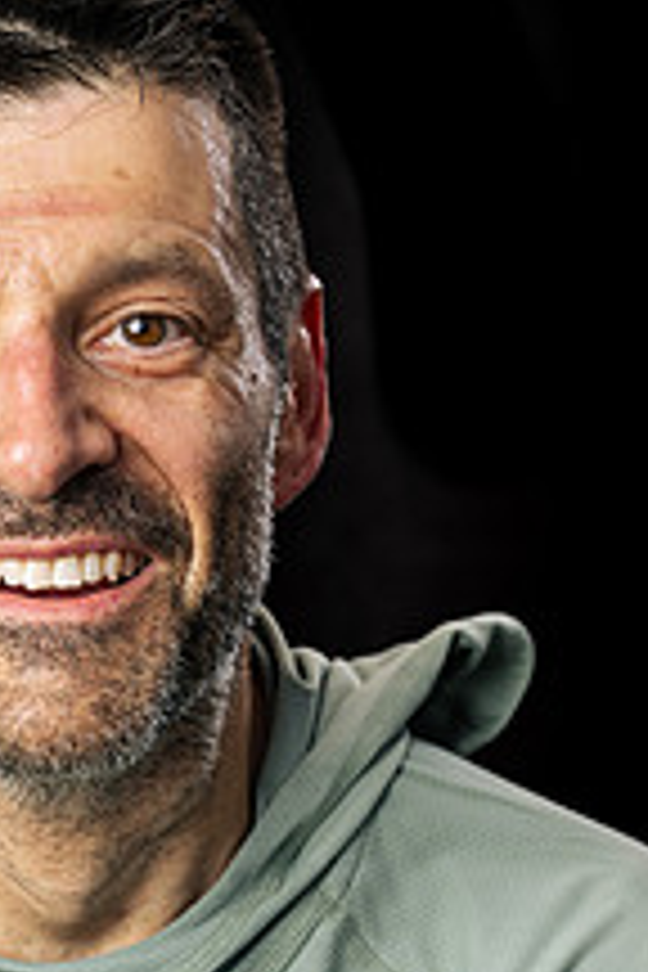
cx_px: 14
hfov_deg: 9.3
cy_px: 864
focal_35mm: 146
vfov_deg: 13.9
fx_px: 3942
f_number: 5.6
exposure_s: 1/200
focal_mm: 70
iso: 100
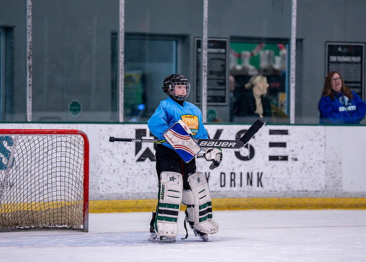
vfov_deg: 6.0
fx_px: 2479
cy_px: 129
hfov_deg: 8.4
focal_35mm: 239
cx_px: 199
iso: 2500
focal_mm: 200
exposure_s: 1/1250
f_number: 2.8
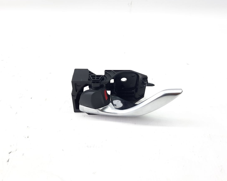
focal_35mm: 27
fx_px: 181
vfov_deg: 53.2
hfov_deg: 64.1
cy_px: 88
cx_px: 112
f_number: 2
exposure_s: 1/50
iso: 80
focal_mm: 4.6
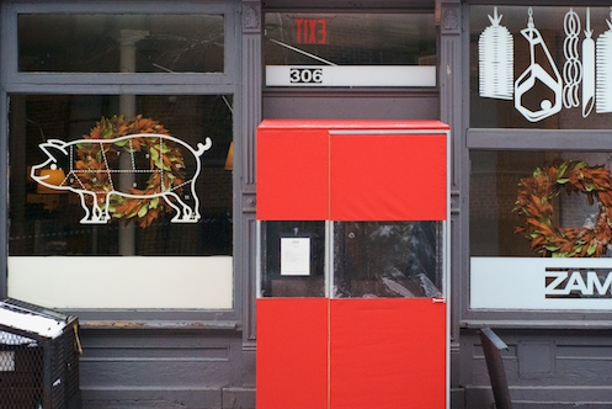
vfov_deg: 11.8
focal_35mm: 116
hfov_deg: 17.6
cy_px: 208
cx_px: 350
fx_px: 1973
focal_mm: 60
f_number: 5.6
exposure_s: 1/500
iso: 1600
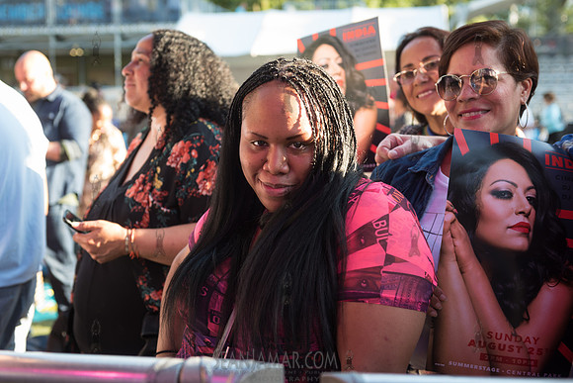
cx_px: 286
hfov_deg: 41.1
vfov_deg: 28.1
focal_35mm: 48
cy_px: 192
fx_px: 764
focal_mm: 48
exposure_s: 1/125
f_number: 4
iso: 200
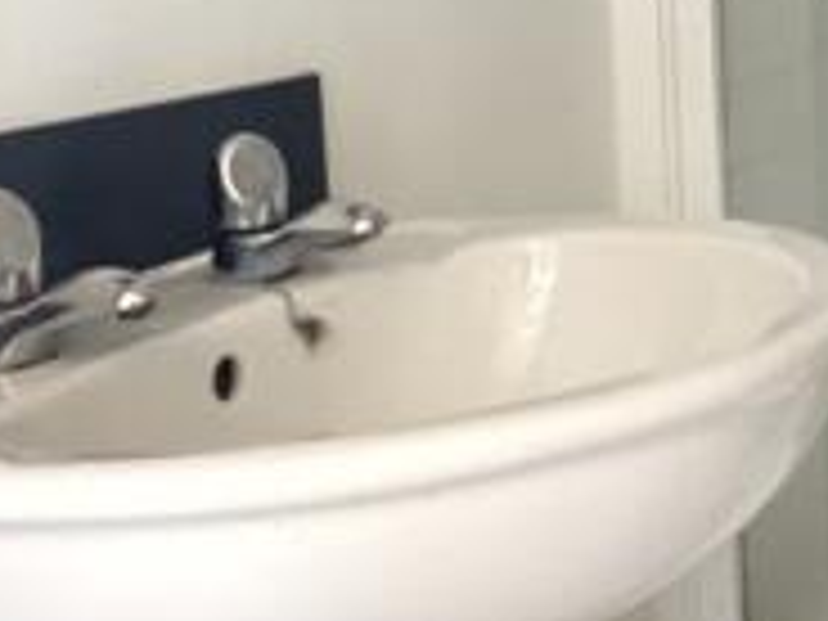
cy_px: 40
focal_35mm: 78
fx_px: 1866
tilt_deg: -5.0
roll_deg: +2.4
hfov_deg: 22.7
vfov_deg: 18.5
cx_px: 1030
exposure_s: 1/50
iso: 1250
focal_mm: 2.22
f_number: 2.2
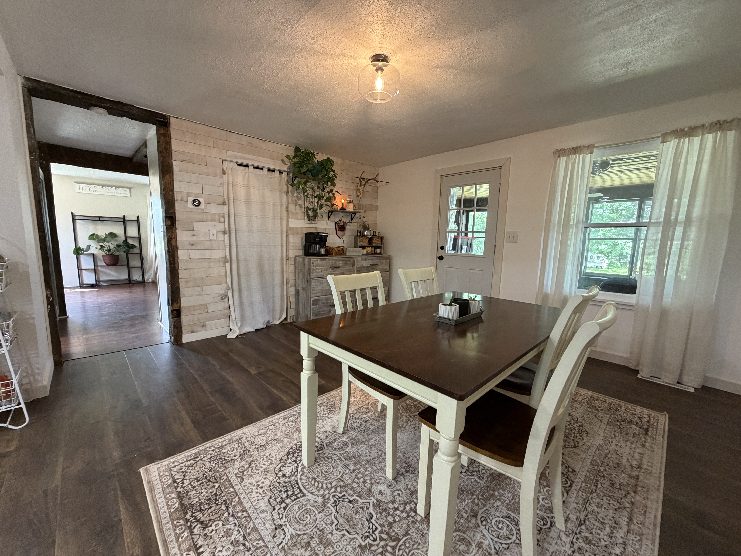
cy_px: 278
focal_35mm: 14
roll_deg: -1.6
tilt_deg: -8.4
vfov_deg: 85.7
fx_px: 300
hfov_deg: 102.1
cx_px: 370
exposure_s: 1/60
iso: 320
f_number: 2.2
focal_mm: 2.22
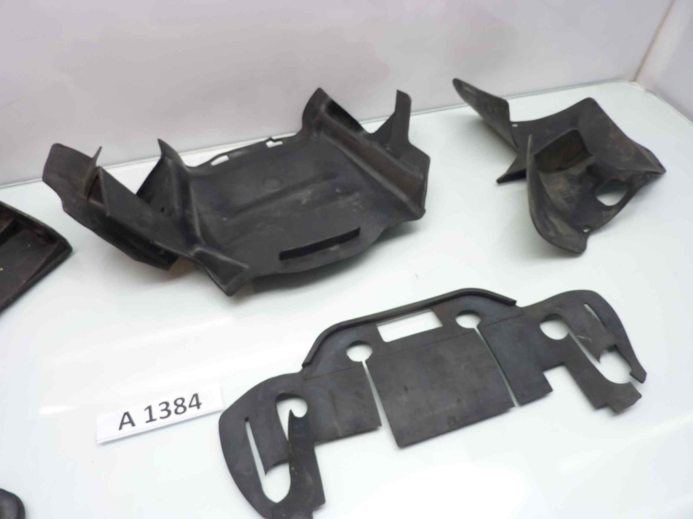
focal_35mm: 25
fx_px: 500
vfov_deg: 54.9
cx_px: 346
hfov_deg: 69.4
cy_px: 260
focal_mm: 4.1
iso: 80
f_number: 3.3
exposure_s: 1/13
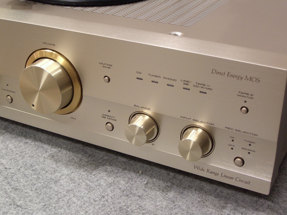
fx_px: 473
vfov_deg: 25.7
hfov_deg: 33.8
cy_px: 108
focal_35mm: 57
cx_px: 144
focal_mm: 11.8
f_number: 3.6
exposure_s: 1/13
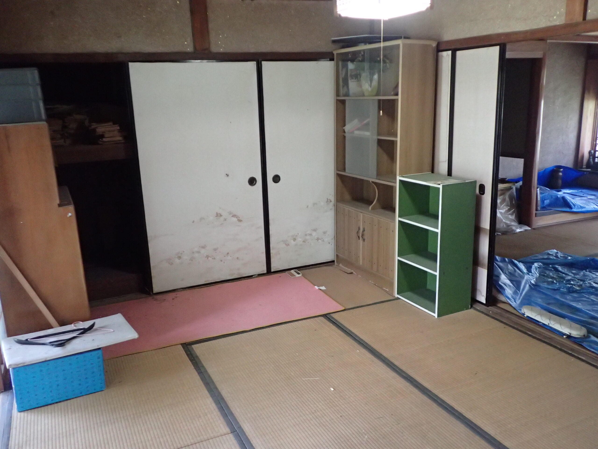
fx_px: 518
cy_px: 224
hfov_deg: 60.0
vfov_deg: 46.8
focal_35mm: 30
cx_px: 299
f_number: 2.3
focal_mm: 5.5
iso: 800
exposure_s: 1/50
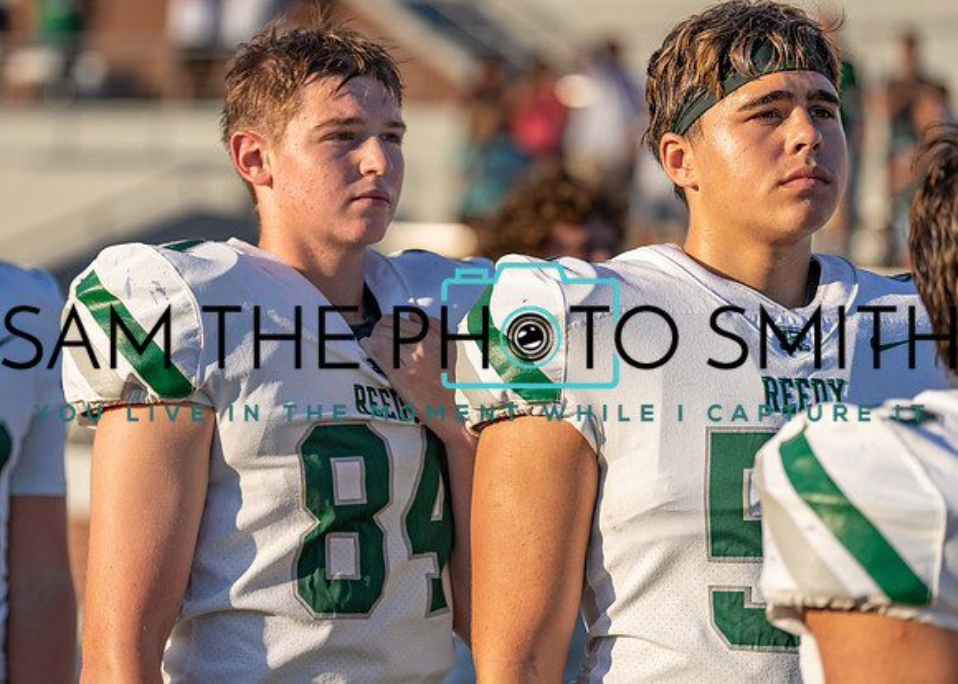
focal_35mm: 144
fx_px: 3920
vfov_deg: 10.0
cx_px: 344
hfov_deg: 13.9
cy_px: 350
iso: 100
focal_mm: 115
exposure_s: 1/1600
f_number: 2.8
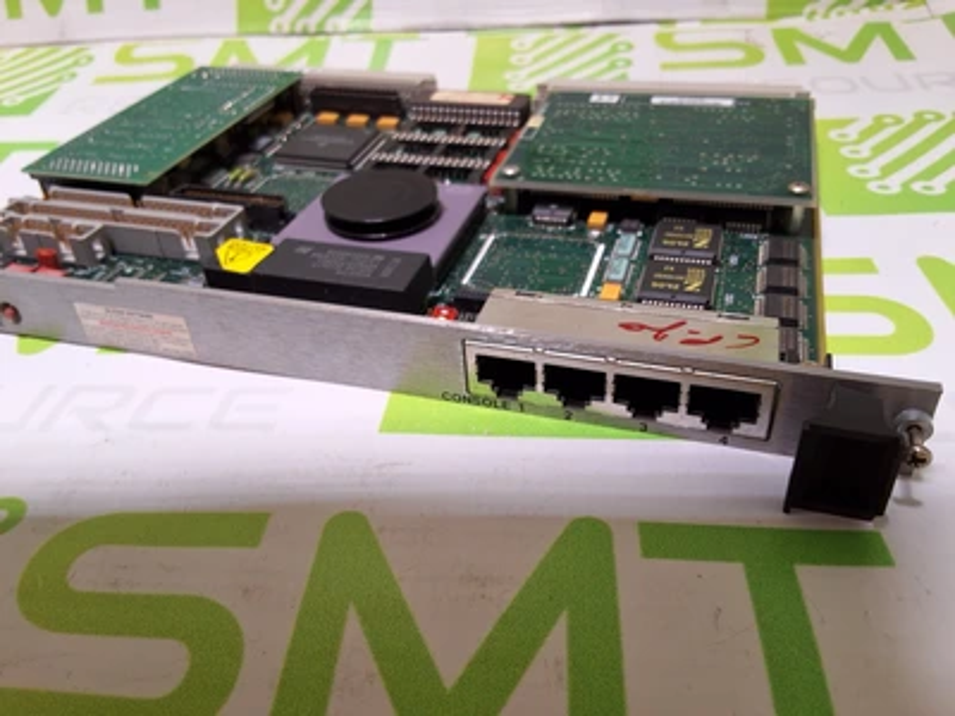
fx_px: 772
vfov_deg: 49.7
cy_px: 358
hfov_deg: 63.4
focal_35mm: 28
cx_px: 478
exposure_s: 1/60
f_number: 1.9
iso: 32
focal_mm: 2.91
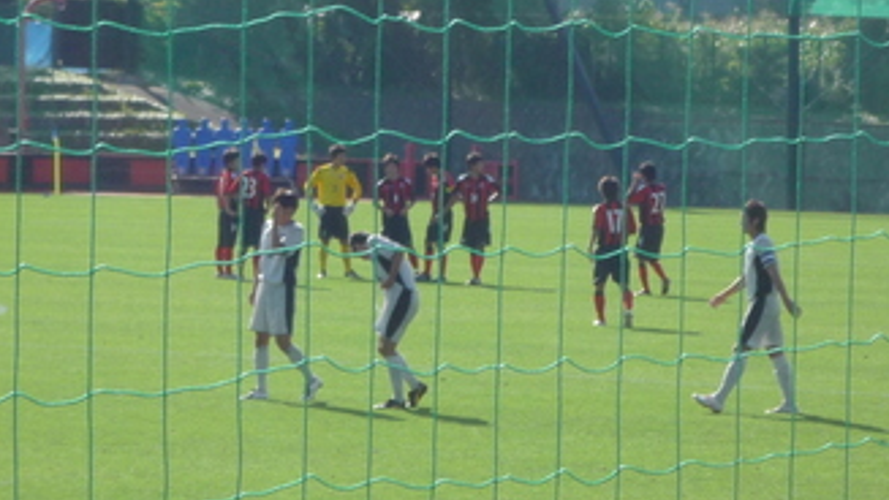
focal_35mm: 252
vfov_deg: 4.8
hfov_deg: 8.6
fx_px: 5941
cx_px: 470
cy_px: 211
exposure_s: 1/250
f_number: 5.6
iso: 100
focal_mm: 17.6
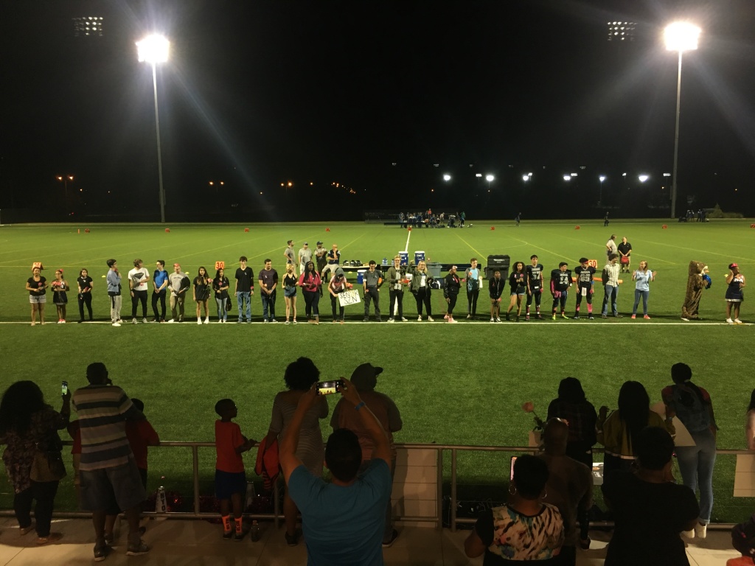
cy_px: 283
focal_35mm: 29
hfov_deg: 61.7
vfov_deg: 48.2
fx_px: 633
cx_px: 378
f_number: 2.2
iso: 100
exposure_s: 1/30
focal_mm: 4.15
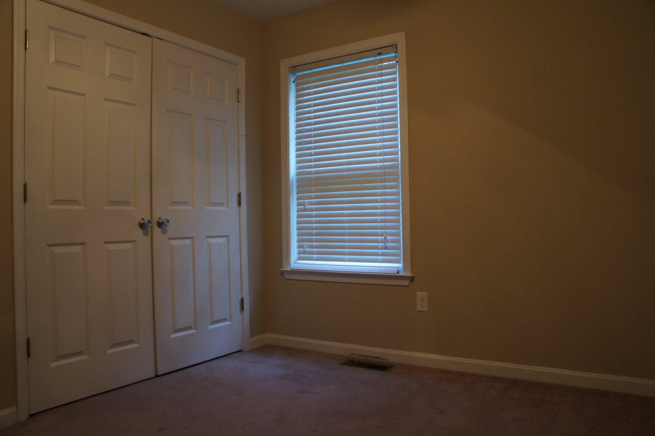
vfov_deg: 47.9
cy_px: 218
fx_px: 491
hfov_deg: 67.4
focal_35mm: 27
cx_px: 328
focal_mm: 18
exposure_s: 1/30
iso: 500
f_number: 3.5
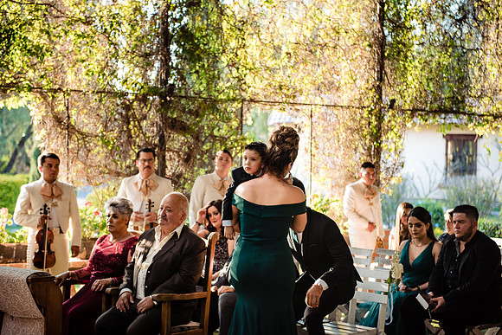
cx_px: 251
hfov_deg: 28.8
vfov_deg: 19.5
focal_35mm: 70
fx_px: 976
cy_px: 168
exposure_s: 1/400
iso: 1000
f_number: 2.8
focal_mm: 70
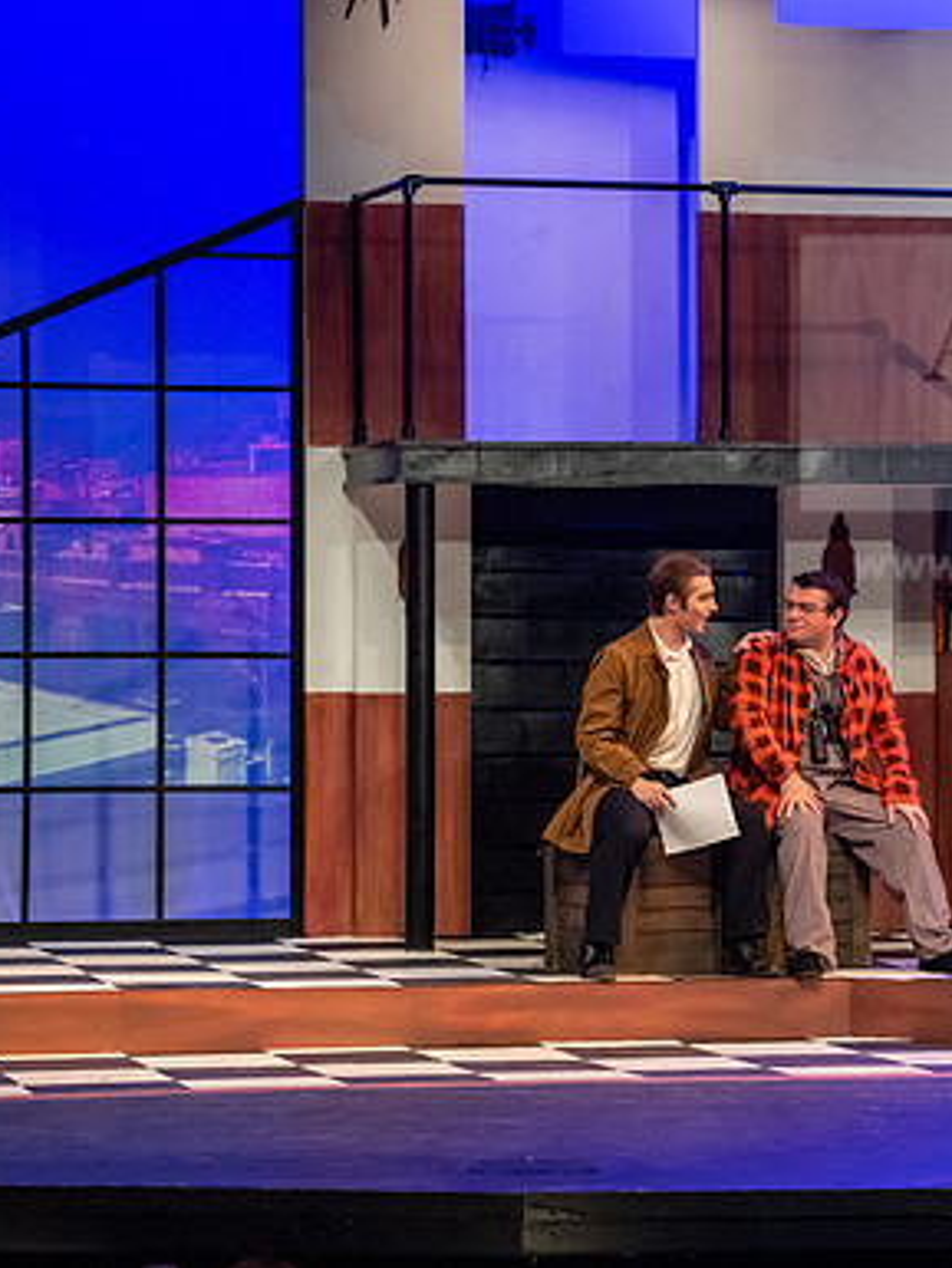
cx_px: 702
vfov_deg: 13.9
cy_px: 634
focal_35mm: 142
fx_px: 5204
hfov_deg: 10.4
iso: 4000
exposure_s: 1/200
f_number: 3.2
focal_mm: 98
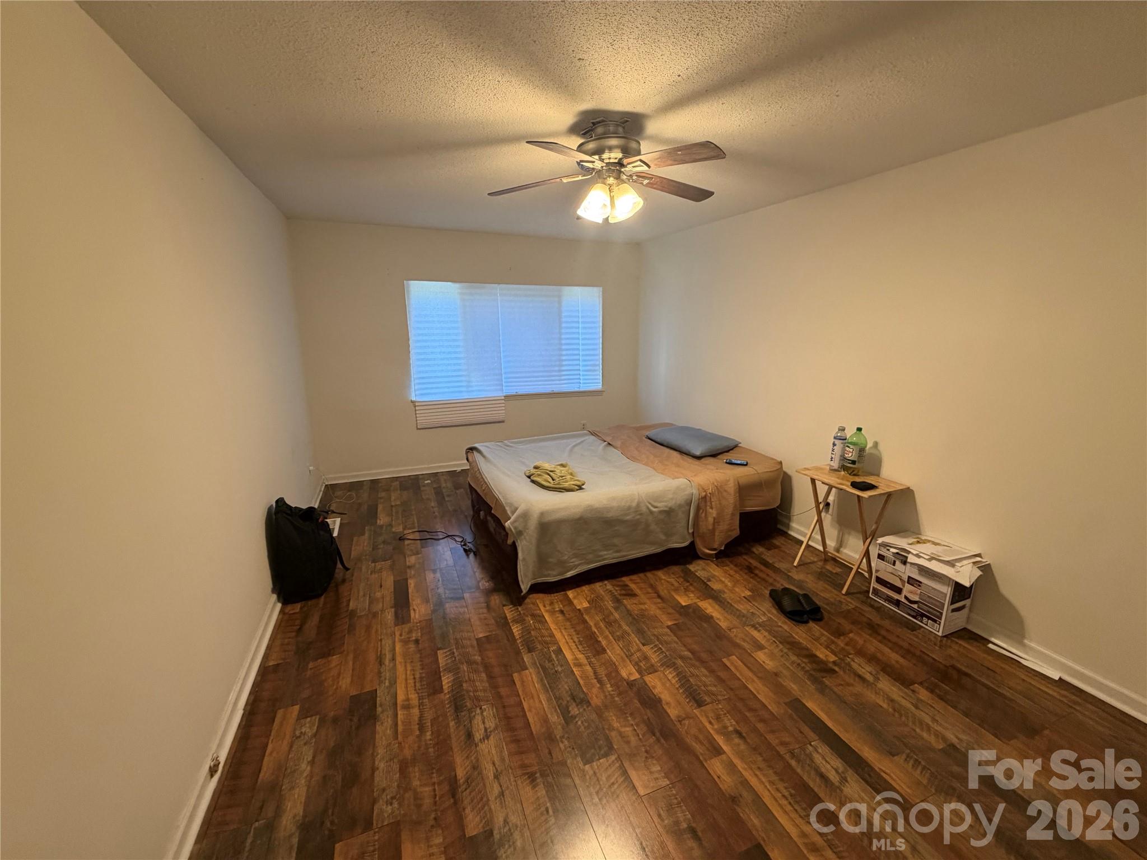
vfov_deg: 85.7
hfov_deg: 102.1
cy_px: 430
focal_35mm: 14
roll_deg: +0.5
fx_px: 464
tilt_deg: -11.7
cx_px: 574
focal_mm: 2.22
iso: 400
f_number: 2.2
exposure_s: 1/60
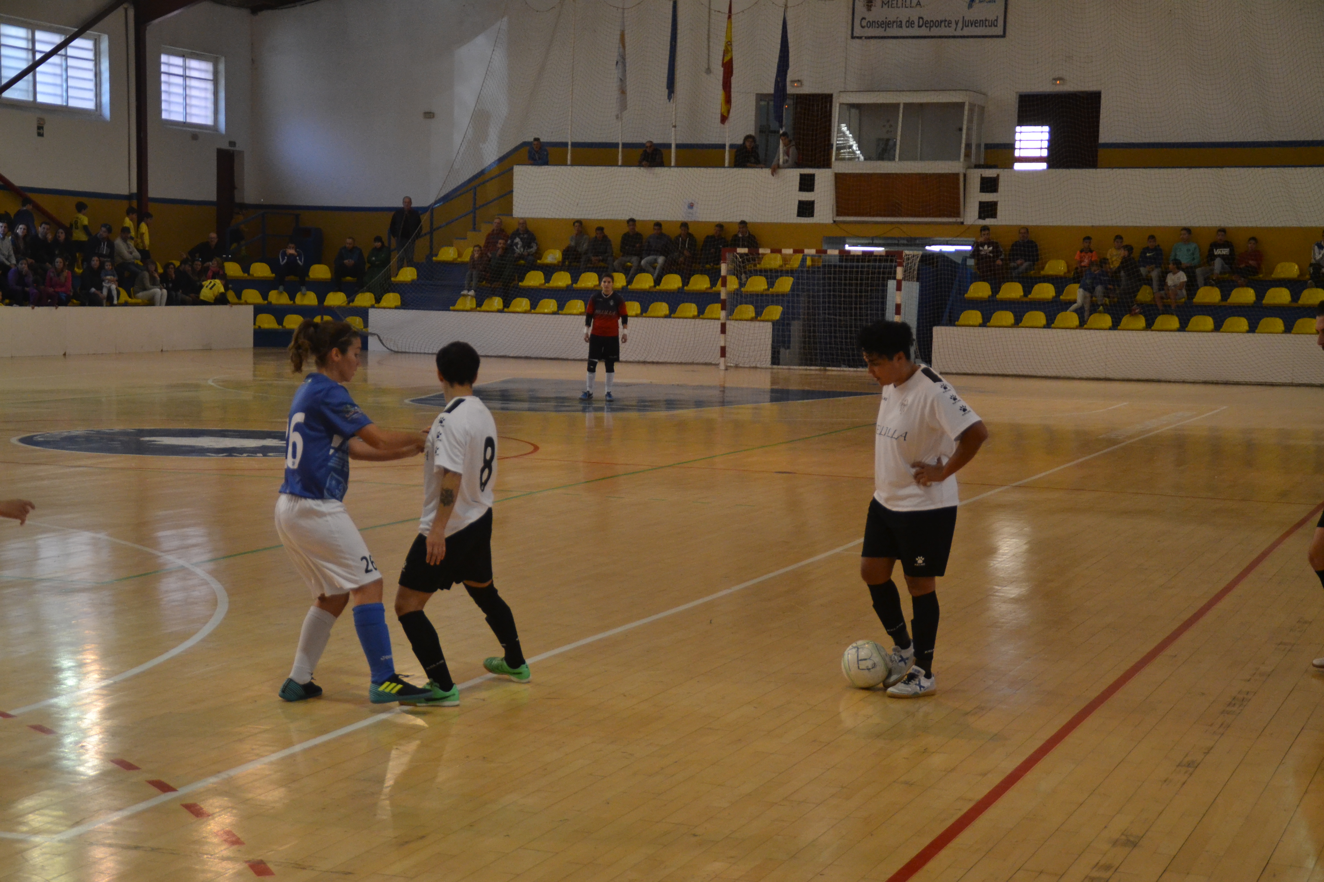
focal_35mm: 63
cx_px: 662
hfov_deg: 31.9
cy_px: 441
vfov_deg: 21.6
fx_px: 2317
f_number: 4.5
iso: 1600
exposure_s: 1/500
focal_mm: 42
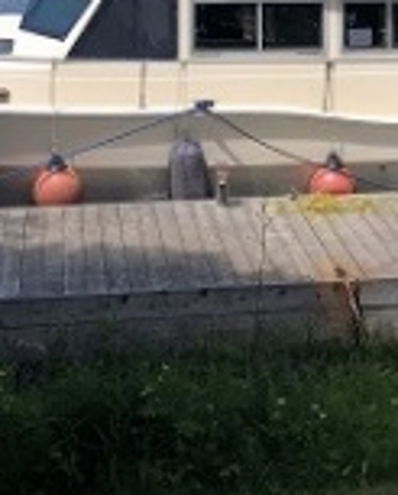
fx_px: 1571
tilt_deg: -5.6
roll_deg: +0.9
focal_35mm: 107
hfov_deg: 14.4
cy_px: -58
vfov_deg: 17.3
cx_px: 311
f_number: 1.8
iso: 20
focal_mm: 3.99
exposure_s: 1/2000
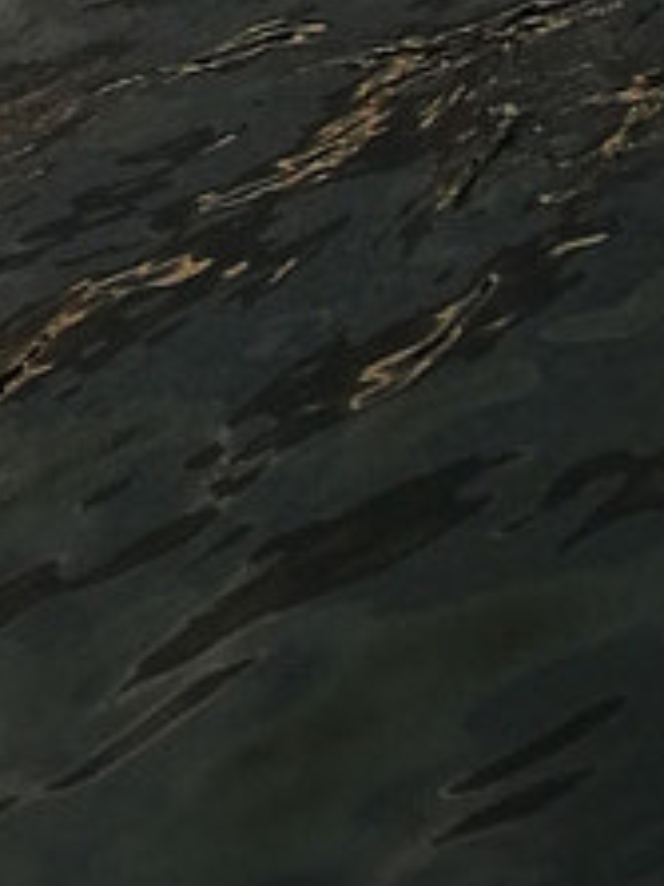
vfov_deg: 9.5
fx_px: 4966
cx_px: -1058
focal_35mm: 194
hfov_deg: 7.1
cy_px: -930
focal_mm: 4.5
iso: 50
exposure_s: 1/1112
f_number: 4
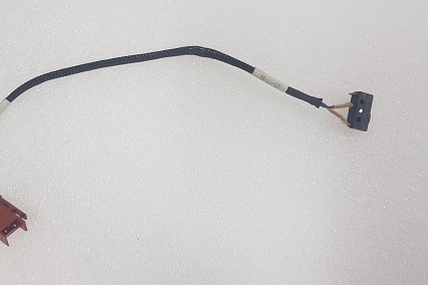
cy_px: 127
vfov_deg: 39.9
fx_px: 392
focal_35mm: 33
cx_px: 171
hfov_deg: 56.8
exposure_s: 1/60
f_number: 1.7
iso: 100
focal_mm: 4.3
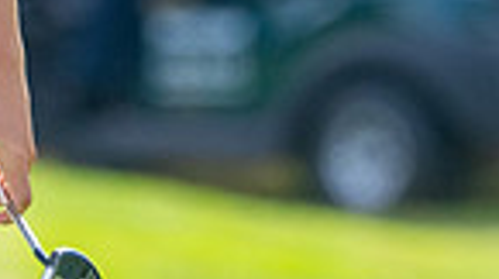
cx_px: 120
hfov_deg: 1.1
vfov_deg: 0.6
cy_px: -334
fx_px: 24940
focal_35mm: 1888
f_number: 4
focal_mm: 300
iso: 640
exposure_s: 1/2500
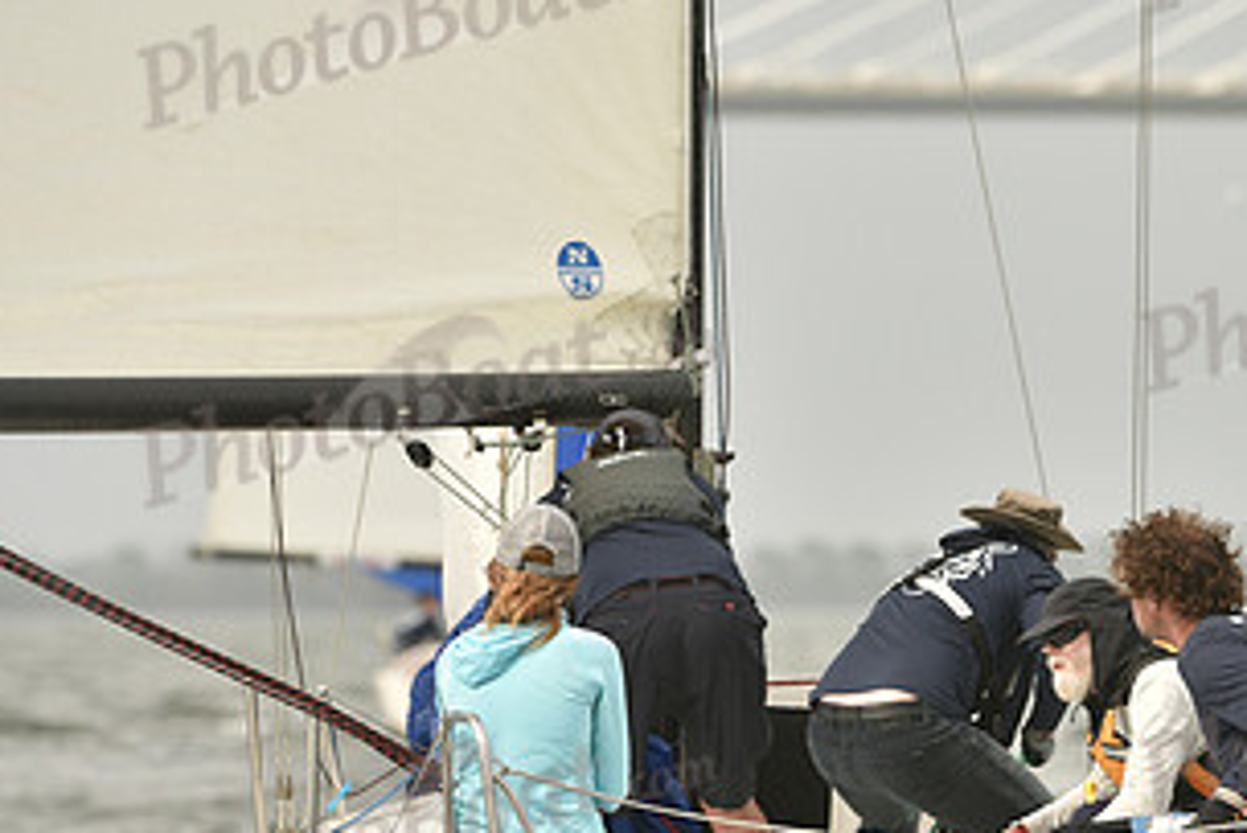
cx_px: 931
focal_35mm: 553
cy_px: 556
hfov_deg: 3.7
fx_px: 19164
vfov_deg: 2.5
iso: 320
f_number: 5.6
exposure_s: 1/1250
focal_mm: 290
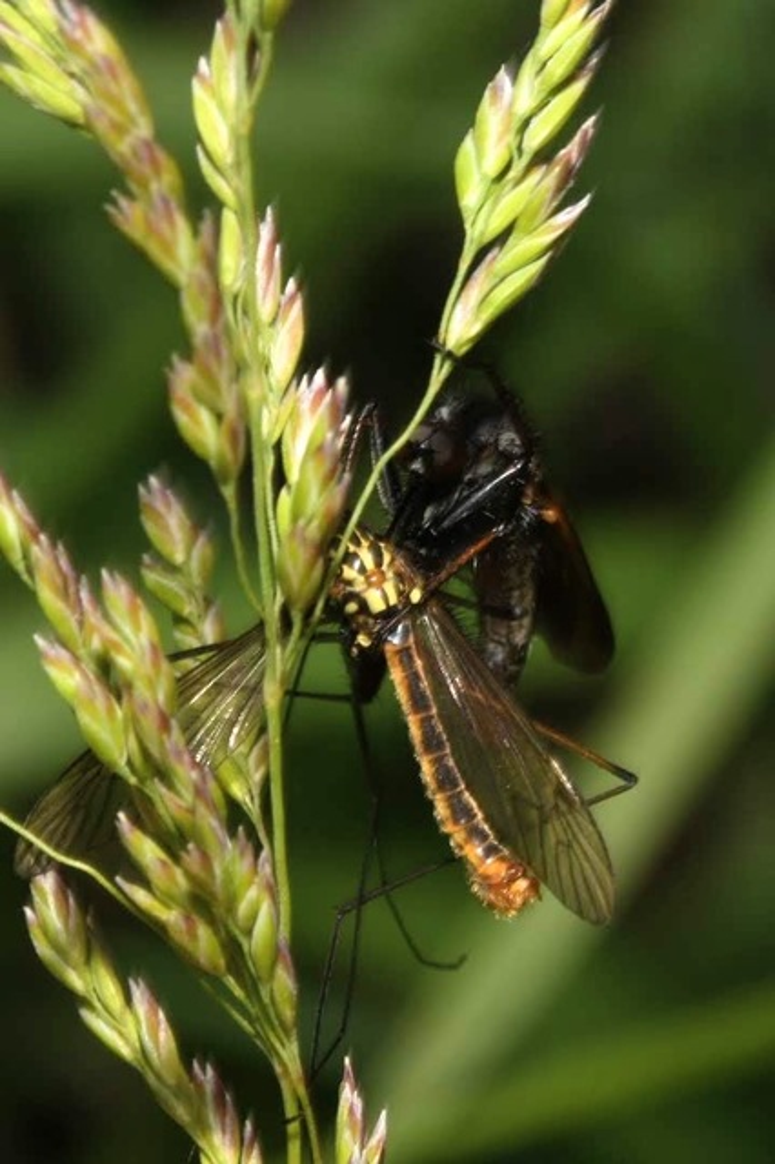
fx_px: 5091
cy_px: 582
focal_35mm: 158
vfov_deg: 13.0
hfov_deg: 8.7
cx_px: 388
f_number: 32
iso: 100
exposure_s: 1/60
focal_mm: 105
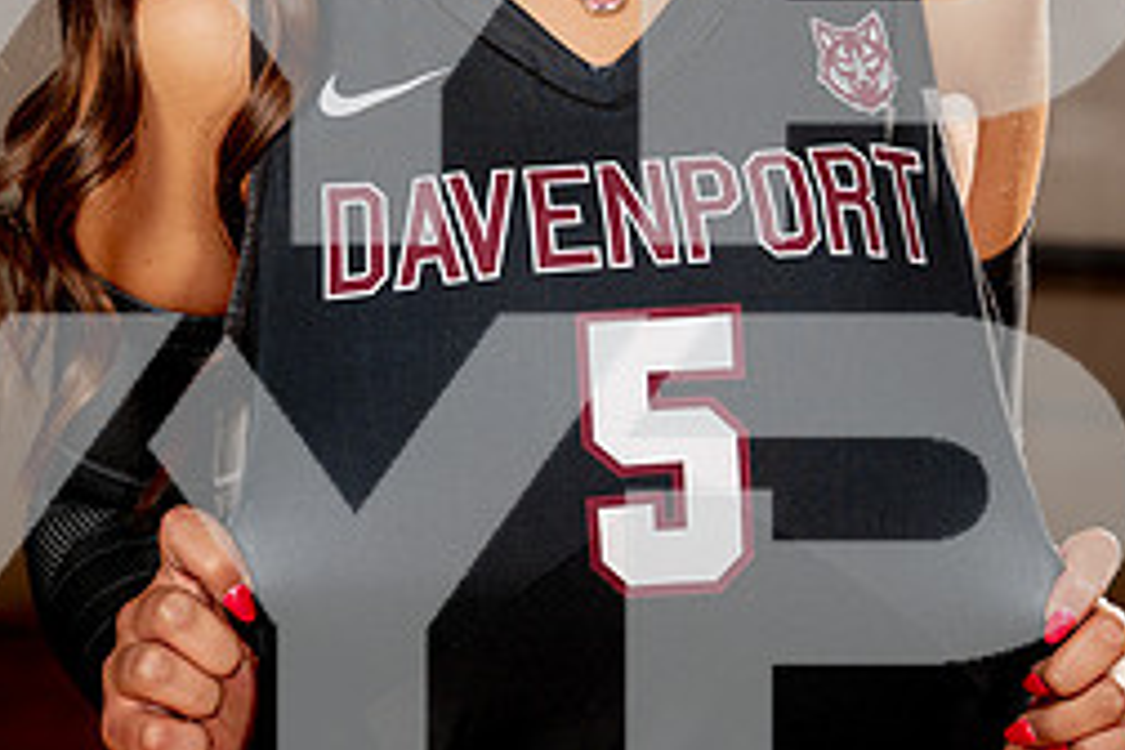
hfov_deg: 15.9
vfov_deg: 10.5
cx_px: 554
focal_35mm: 129
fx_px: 4031
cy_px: 11
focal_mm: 56
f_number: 5.6
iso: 100
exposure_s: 1/250
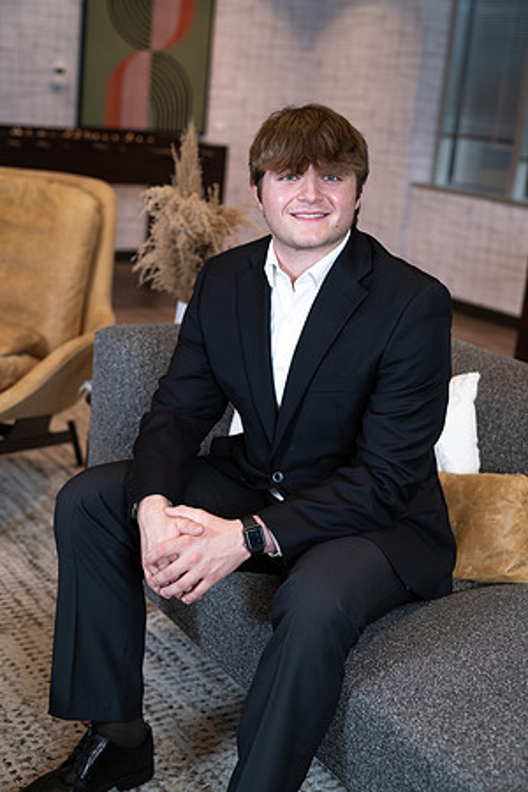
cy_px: 396
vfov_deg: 39.6
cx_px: 264
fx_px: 1100
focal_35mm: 50
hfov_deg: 27.0
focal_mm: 50
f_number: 3.2
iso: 100
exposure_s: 1/125
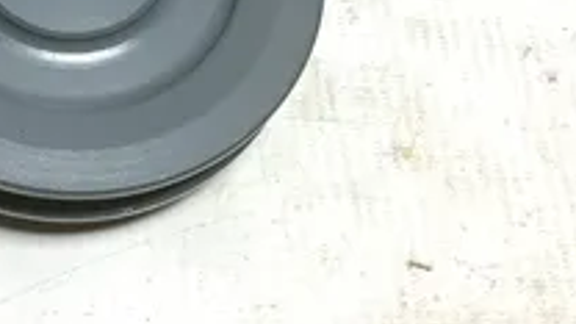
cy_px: -33
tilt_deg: -62.1
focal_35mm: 65
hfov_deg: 30.8
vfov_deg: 17.9
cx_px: 50
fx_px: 993
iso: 40
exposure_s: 1/120
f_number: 2.4
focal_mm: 3.3
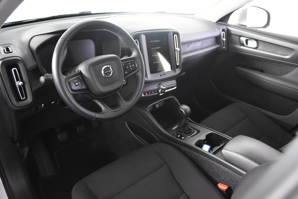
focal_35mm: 26
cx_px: 149
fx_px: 211
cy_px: 100
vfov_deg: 50.4
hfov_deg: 70.4
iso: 2500
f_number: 2.8
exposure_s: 1/25
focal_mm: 17
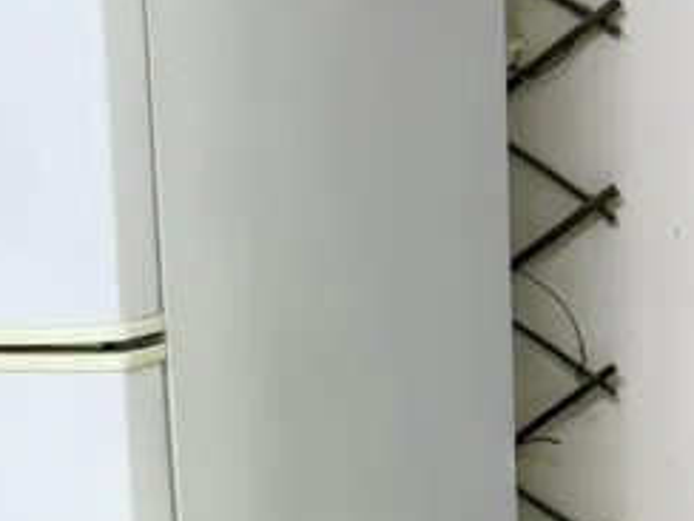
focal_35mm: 63
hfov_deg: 29.5
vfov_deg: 22.5
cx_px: 74
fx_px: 1263
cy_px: 512
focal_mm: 6.76
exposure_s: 1/33
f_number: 1.78
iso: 640
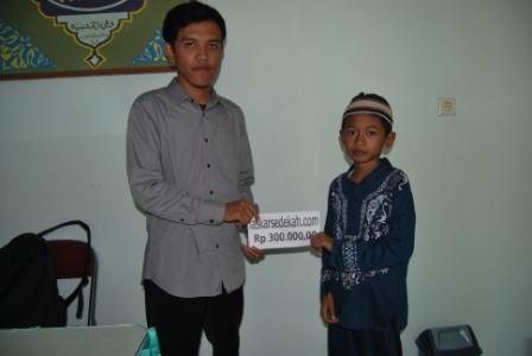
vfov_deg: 48.1
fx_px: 400
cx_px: 266
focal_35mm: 27
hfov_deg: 67.3
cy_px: 178
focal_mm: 18
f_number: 3.5
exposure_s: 1/60
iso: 200
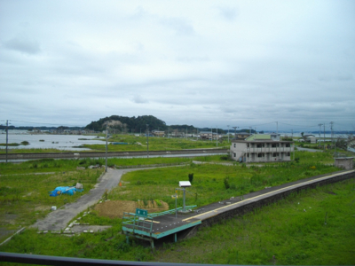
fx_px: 318
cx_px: 178
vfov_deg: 45.4
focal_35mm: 31
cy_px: 133
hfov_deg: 58.4
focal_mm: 5.7
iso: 100
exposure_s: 1/160
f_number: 8.8
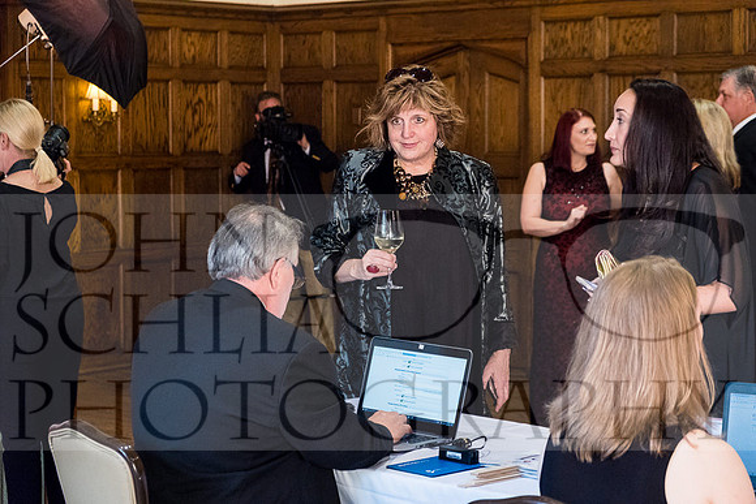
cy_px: 252
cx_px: 378
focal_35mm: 83
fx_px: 1743
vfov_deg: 16.5
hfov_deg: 24.5
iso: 2000
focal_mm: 55
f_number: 4
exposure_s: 1/100
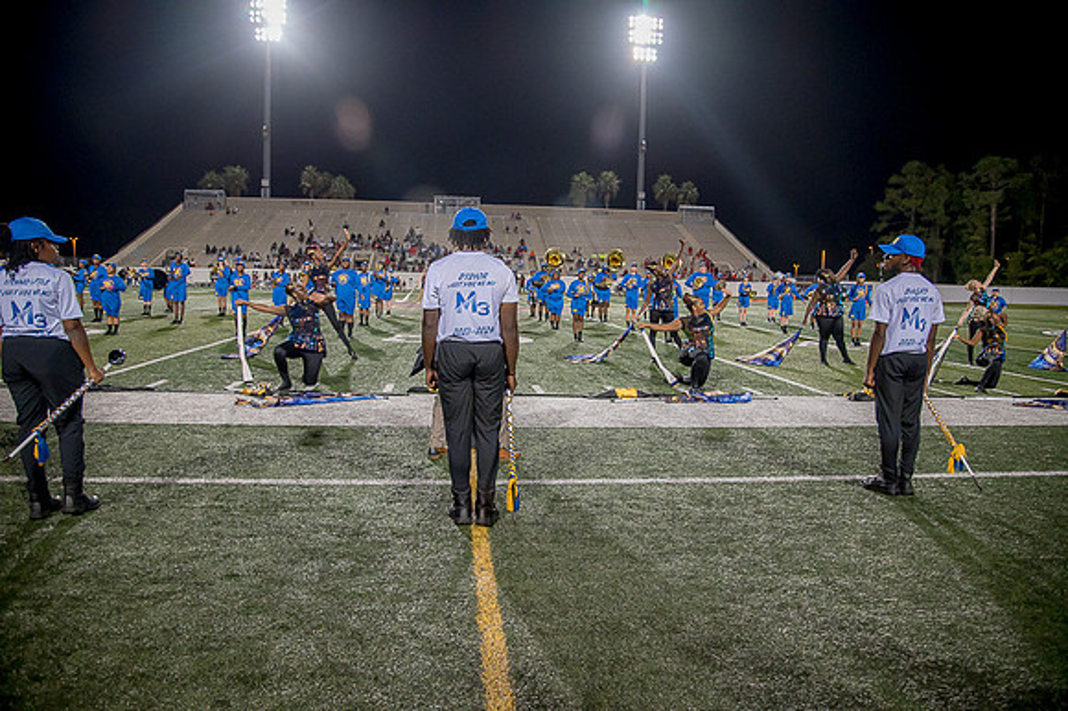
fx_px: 712
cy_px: 356
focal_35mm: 24
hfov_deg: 73.8
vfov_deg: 53.1
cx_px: 534
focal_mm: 24
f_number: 4
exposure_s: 1/200
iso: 2000
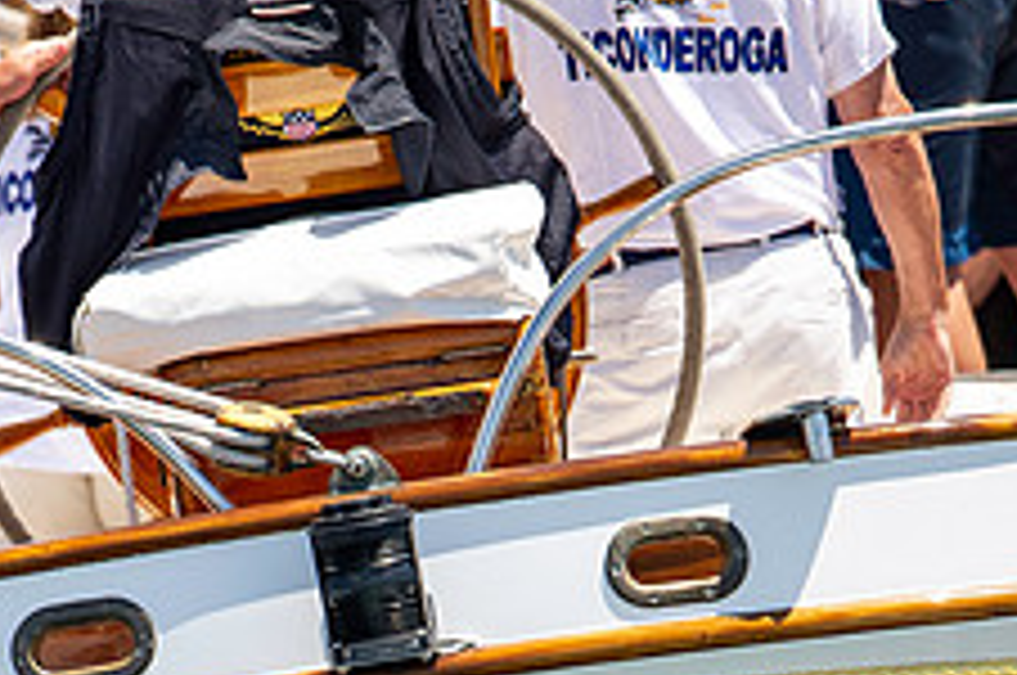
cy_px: 806
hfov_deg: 1.3
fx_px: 43414
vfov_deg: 0.9
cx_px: 184
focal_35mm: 1539
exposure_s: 1/2500
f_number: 5
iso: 400
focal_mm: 600
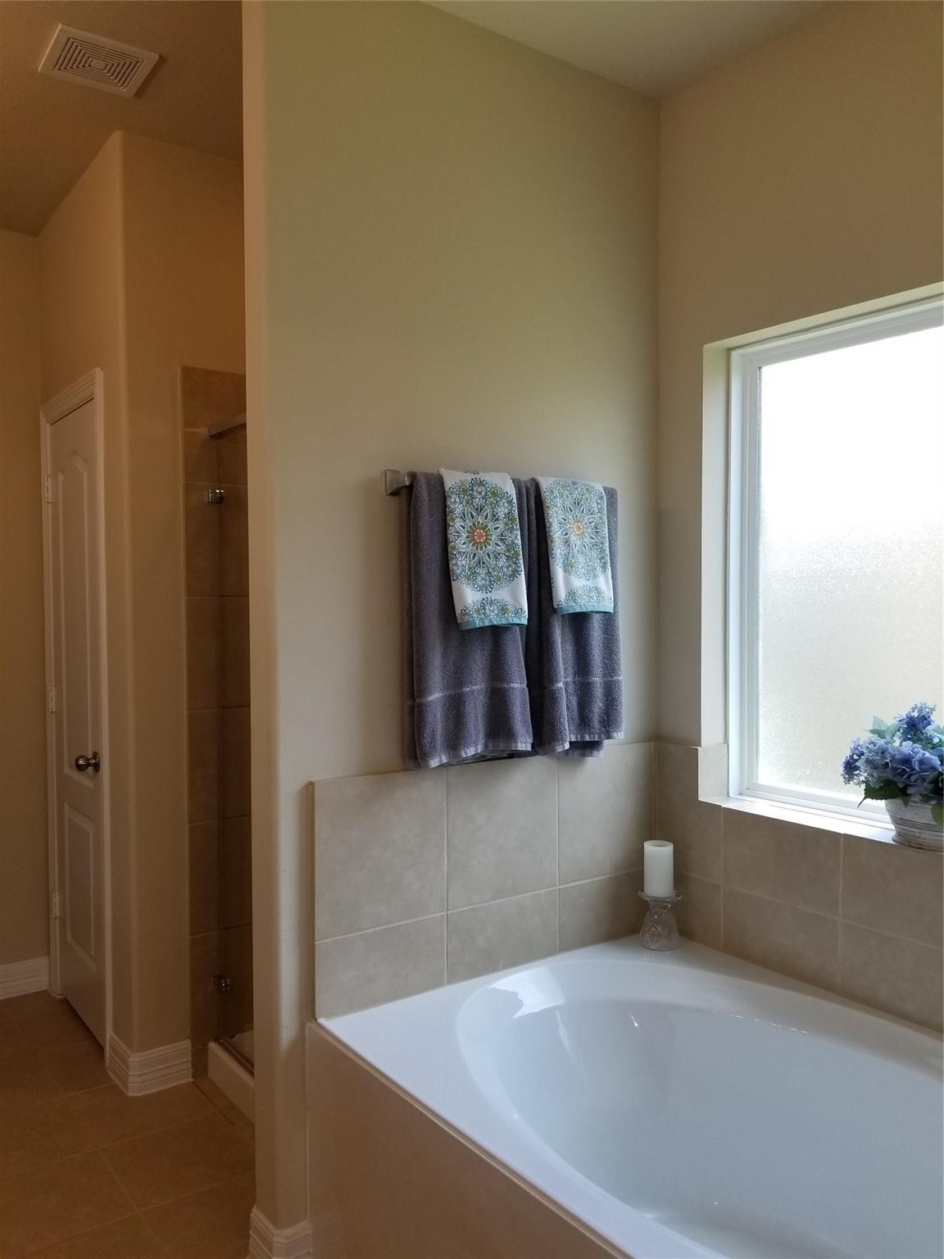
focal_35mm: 26
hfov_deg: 53.1
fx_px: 945
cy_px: 630
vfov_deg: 67.3
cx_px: 472
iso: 64
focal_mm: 4.25
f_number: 1.7
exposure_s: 1/120
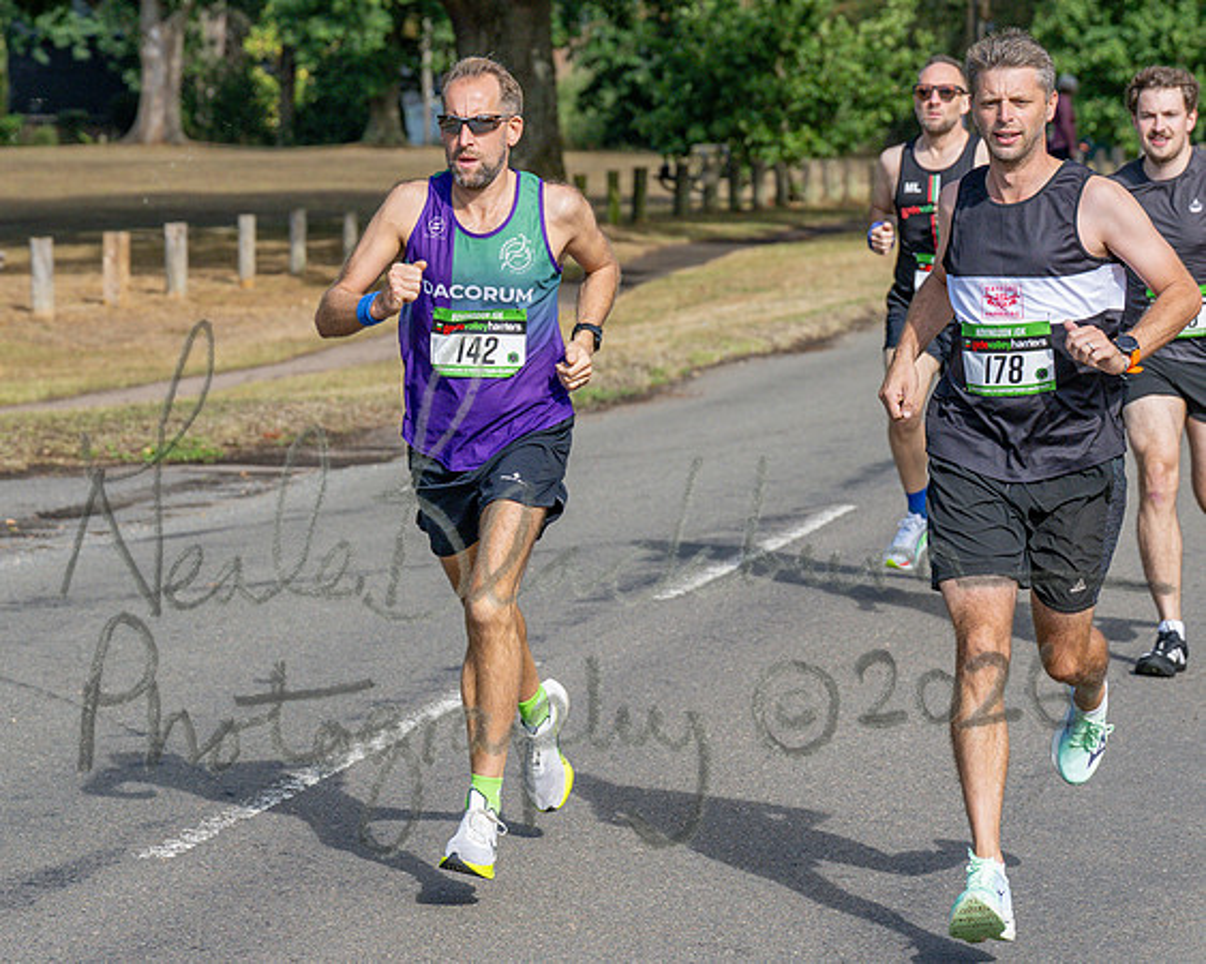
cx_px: 301
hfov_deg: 12.3
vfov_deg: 9.9
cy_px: 361
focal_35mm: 156
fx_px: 5579
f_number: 4
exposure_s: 1/3200
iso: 400
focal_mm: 74
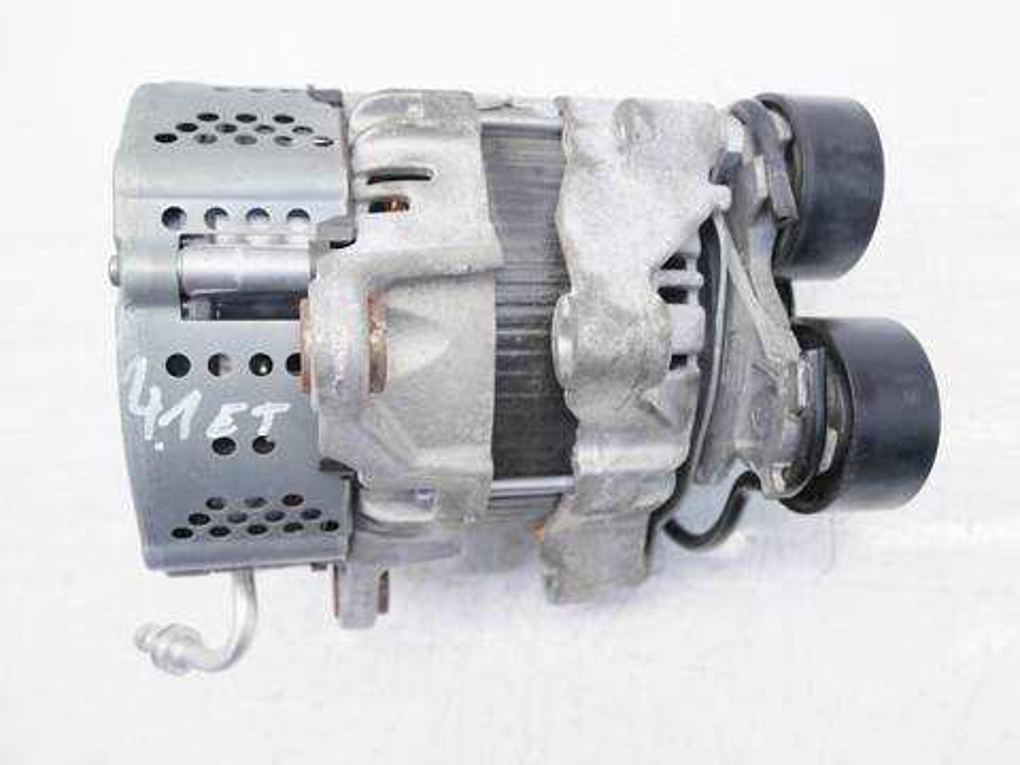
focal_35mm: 32
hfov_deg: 56.8
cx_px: 510
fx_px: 943
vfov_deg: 44.2
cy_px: 382
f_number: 3.9
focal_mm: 16
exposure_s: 1/60
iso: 250
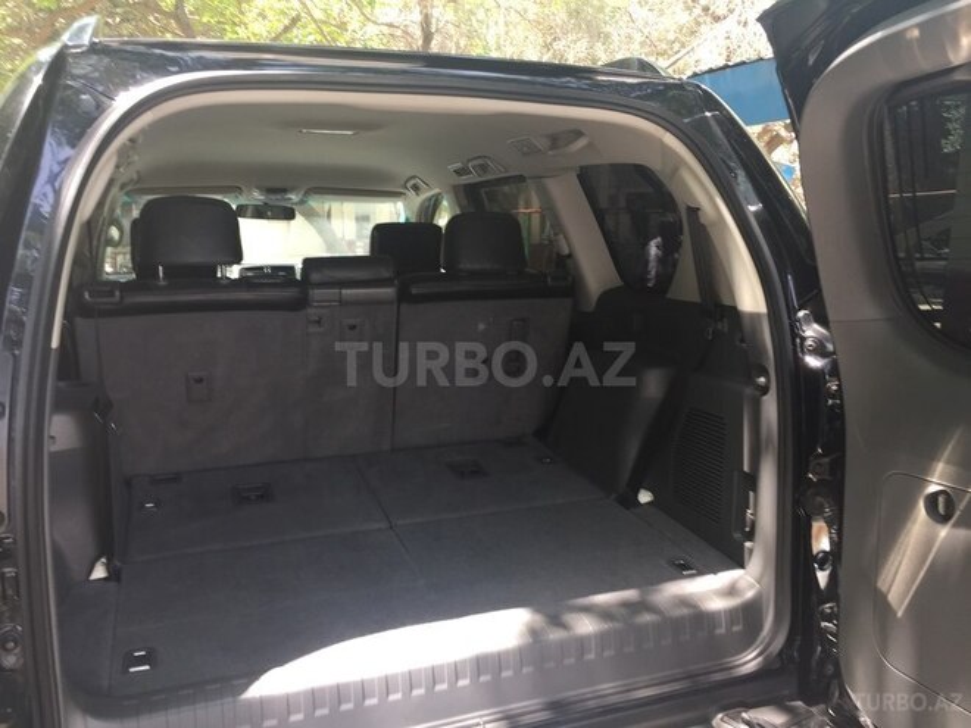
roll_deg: -2.9
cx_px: 486
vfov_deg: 48.2
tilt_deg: -9.8
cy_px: 364
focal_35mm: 29
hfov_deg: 61.7
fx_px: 813
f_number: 2.2
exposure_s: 1/50
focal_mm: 4.15
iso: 32
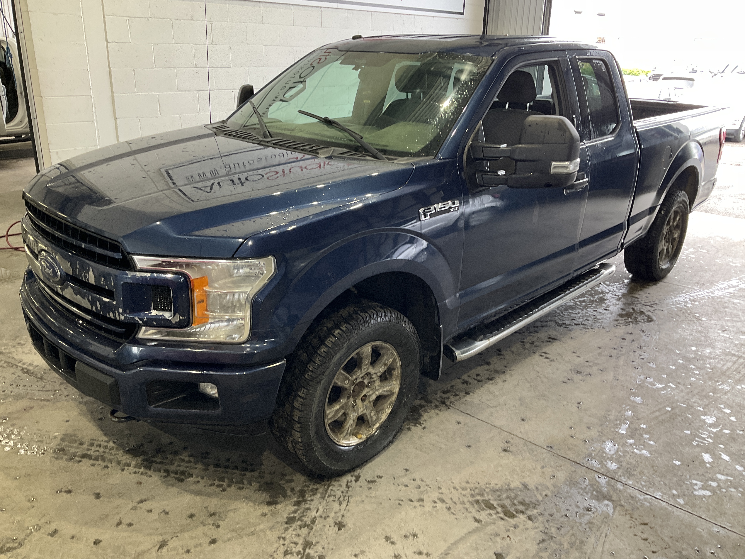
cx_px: 372
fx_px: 624
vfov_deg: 48.2
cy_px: 280
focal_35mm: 29
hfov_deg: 61.7
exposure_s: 1/60
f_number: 1.8
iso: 50
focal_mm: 3
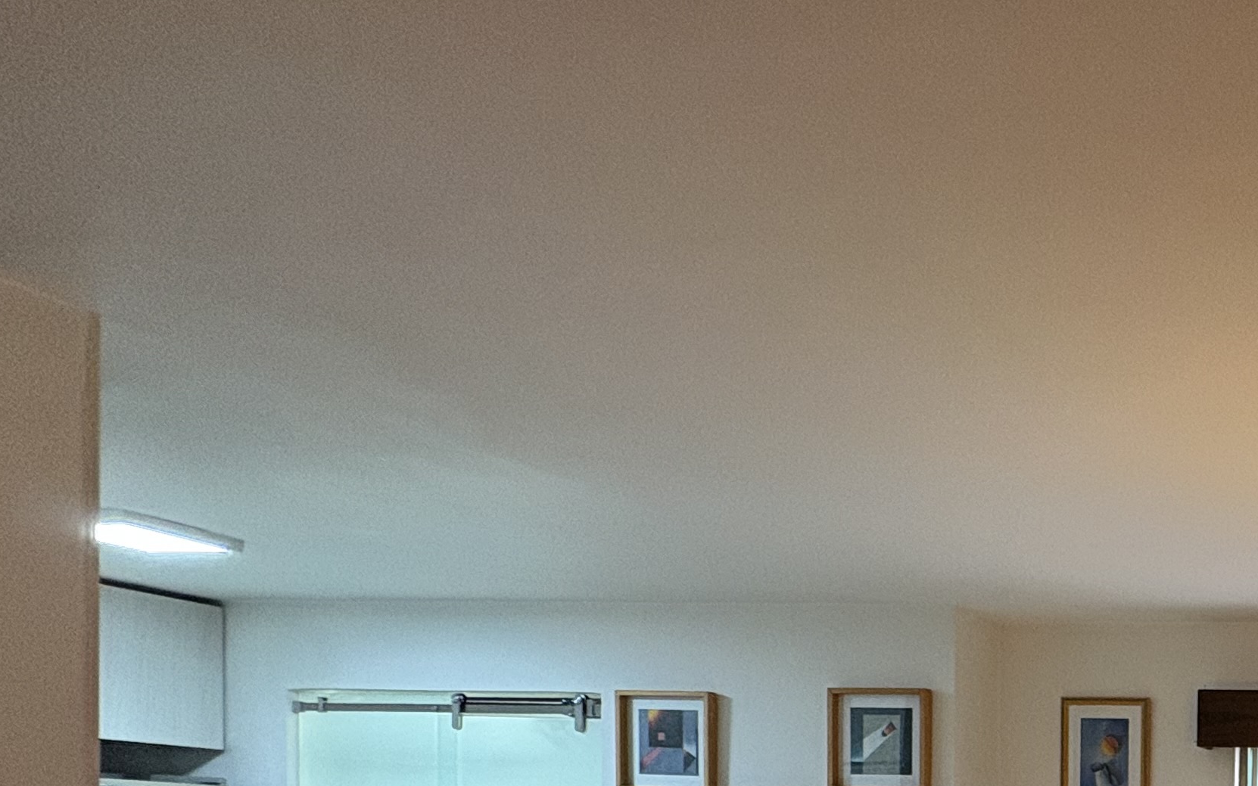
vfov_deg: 30.8
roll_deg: -0.7
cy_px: 899
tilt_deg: -1.7
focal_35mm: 36
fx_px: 1234
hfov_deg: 41.2
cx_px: 1433
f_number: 2.2
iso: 200
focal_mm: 2.22
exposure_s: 1/60
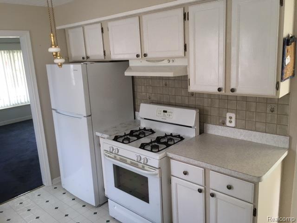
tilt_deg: -12.8
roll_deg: +1.8
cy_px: 112
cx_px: 148
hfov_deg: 61.7
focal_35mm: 29
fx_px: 249
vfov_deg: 48.2
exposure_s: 1/30
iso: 40
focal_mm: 4.15
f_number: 2.2
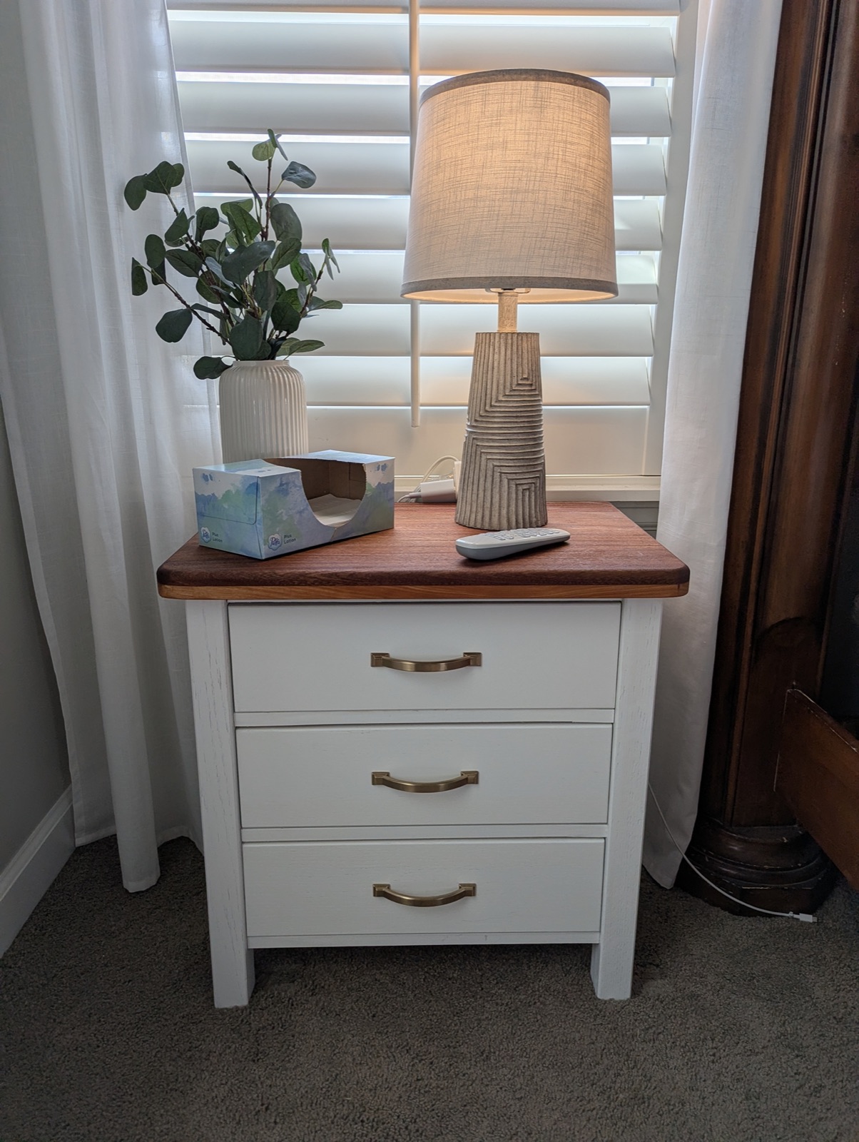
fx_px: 792
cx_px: 430
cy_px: 571
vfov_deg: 71.5
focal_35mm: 24
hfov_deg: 56.9
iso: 40
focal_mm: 6.81
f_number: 1.85
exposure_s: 1/410
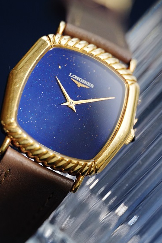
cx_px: 69
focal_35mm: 131
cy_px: 105
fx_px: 884
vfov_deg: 15.6
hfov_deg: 10.5
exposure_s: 1/250
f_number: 2.8
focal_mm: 105
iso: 2500
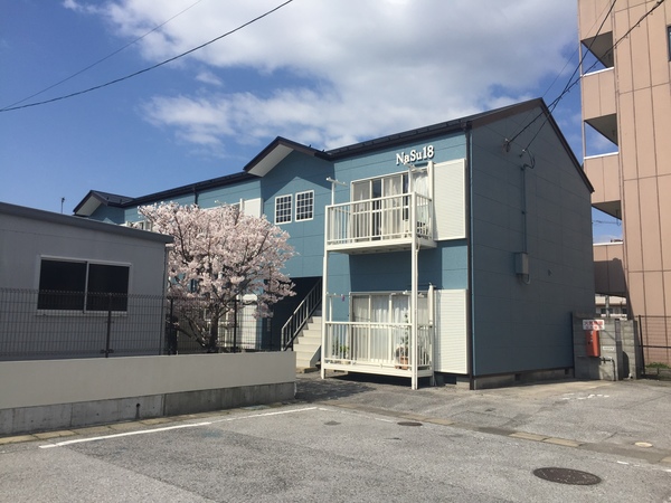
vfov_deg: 48.2
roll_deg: -1.3
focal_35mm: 29
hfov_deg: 61.7
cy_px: 252
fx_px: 562
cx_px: 336
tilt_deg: +7.6
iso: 32
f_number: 2.2
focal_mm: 4.15
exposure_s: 1/3597
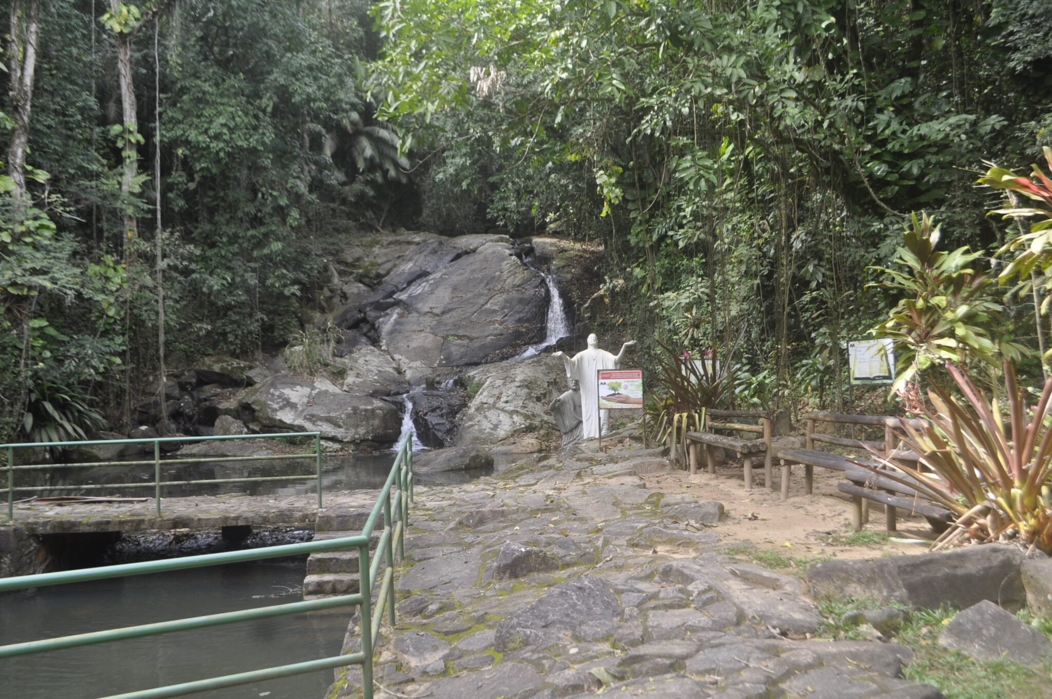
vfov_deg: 39.9
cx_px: 526
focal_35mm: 33
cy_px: 350
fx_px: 963
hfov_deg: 57.3
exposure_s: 1/125
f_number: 5.6
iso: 250
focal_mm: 22
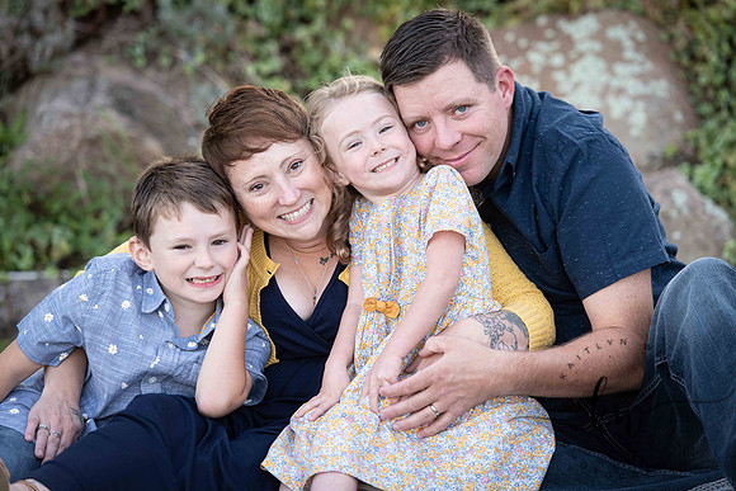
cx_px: 368
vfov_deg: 9.2
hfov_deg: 13.7
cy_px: 246
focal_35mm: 150
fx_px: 3067
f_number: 4
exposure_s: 1/250
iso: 400
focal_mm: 150
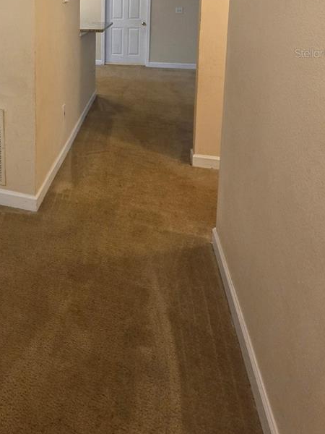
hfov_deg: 46.7
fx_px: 325
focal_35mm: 26
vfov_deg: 58.7
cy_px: 53
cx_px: 21
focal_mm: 2.2
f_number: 1.9
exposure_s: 1/60
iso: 320
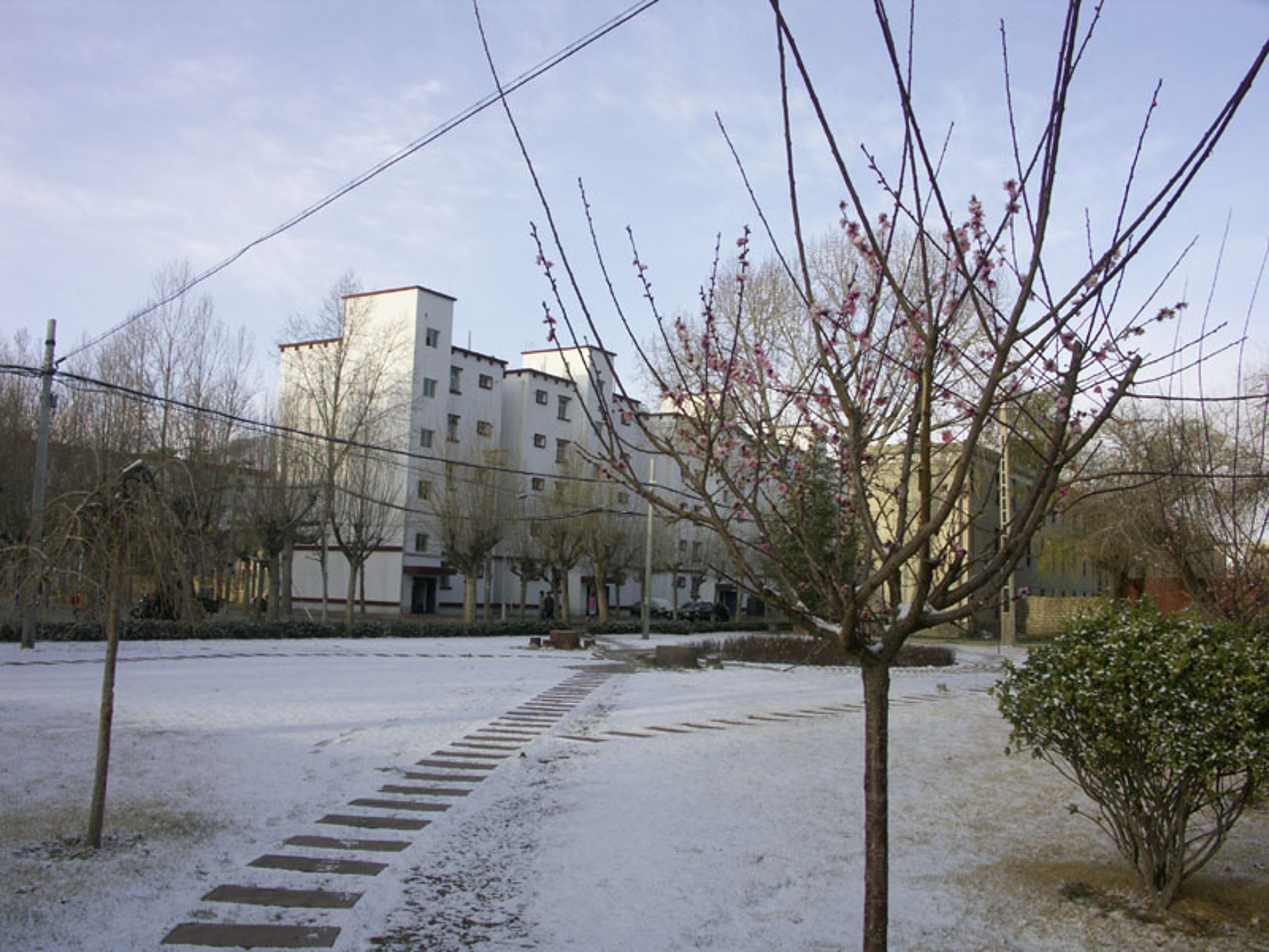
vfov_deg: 45.4
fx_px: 1136
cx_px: 634
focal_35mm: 31
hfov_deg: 58.4
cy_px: 476
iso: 100
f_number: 5.6
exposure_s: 1/200
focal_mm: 8.01
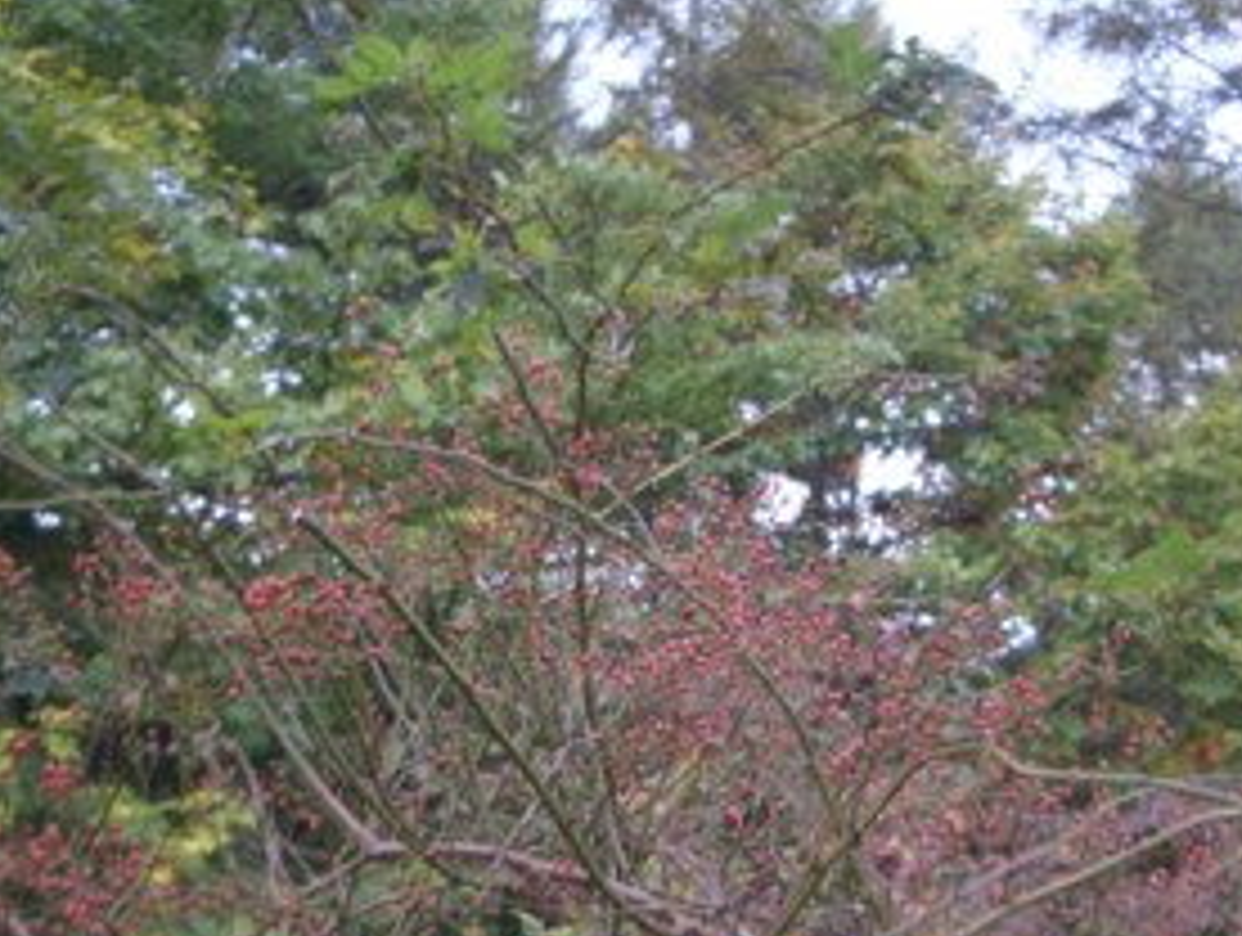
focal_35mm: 57
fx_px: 2049
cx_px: 648
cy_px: 684
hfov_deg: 33.7
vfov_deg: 25.5
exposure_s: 1/80
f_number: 2.6
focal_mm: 5.8
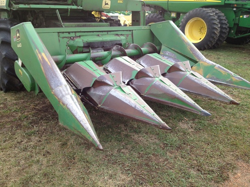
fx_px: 253
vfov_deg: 40.7
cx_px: 125
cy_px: 94
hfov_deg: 52.6
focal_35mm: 35
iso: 50
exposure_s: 1/184
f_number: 2.4
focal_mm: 4.28
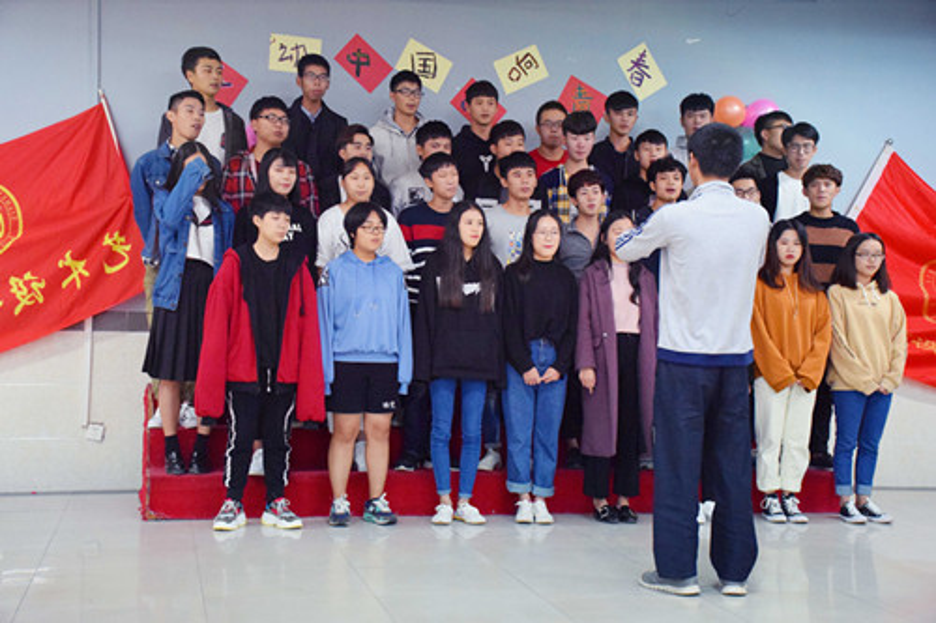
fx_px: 1364
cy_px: 312
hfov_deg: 37.9
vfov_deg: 25.7
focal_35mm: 52
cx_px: 468
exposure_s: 1/60
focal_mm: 35
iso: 4500
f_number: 4.2
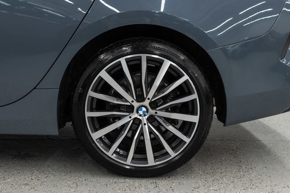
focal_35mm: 42
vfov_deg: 31.9
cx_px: 145
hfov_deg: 46.4
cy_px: 96
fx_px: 338
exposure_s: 1/50
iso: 250
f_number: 3.2
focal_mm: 28
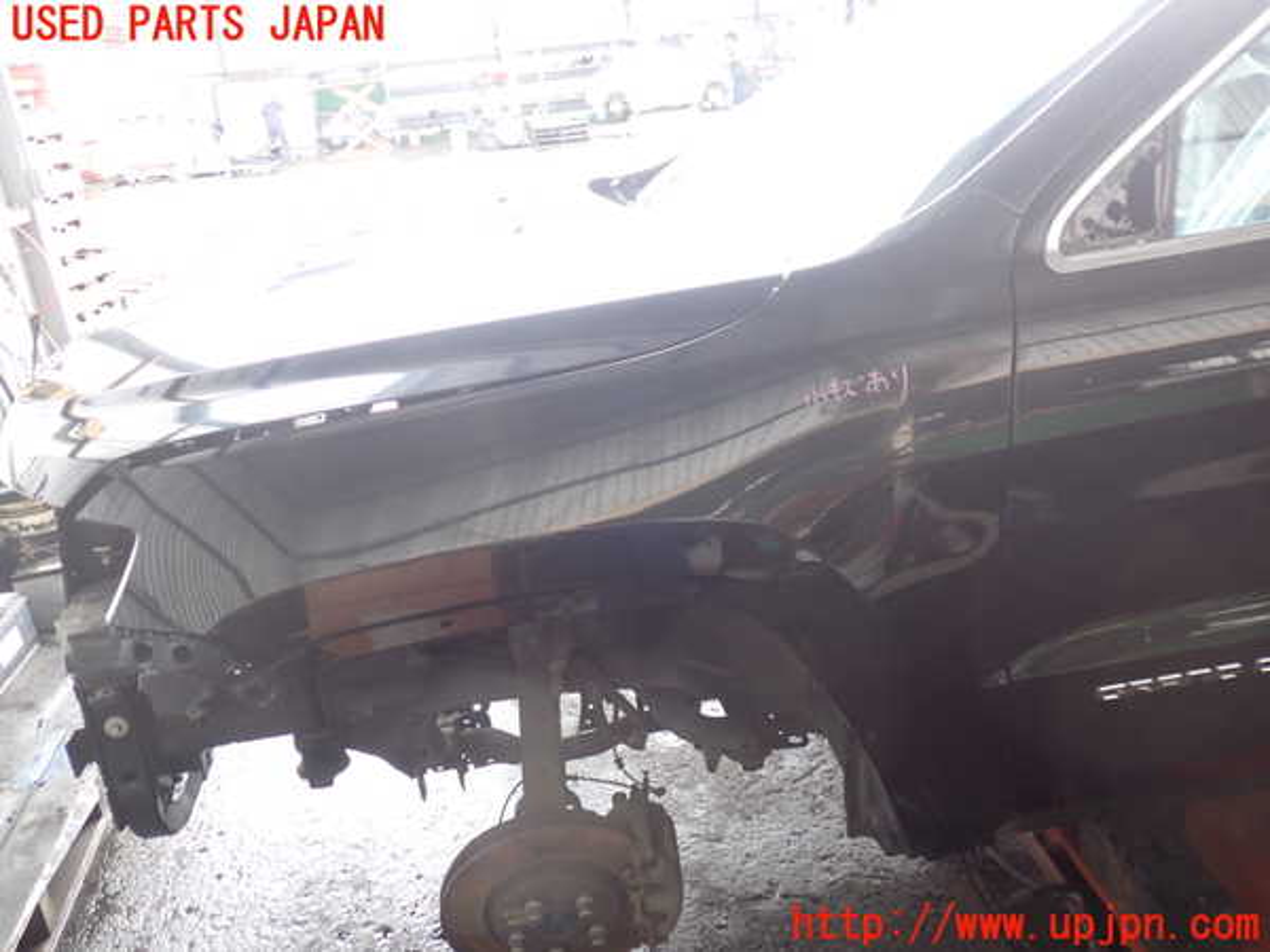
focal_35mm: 30
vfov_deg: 46.8
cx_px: 635
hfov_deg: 60.0
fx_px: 1101
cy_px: 476
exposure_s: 1/50
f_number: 2.3
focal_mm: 5.4
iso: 200
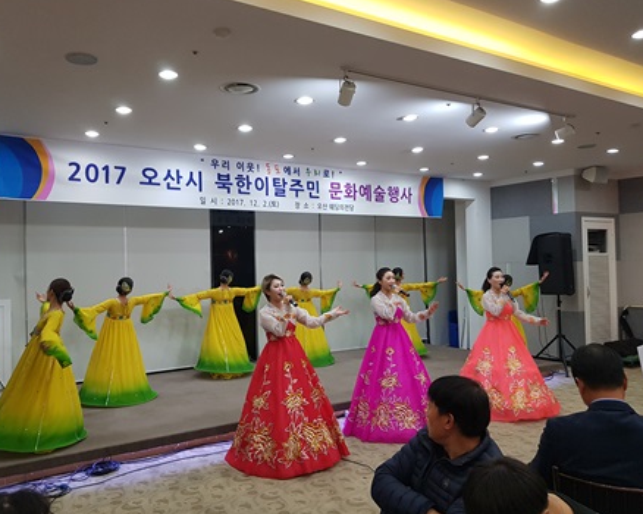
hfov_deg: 60.4
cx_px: 301
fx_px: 552
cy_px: 255
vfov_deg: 49.9
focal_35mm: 29
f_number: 1.7
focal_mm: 4.2
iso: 160
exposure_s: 1/60
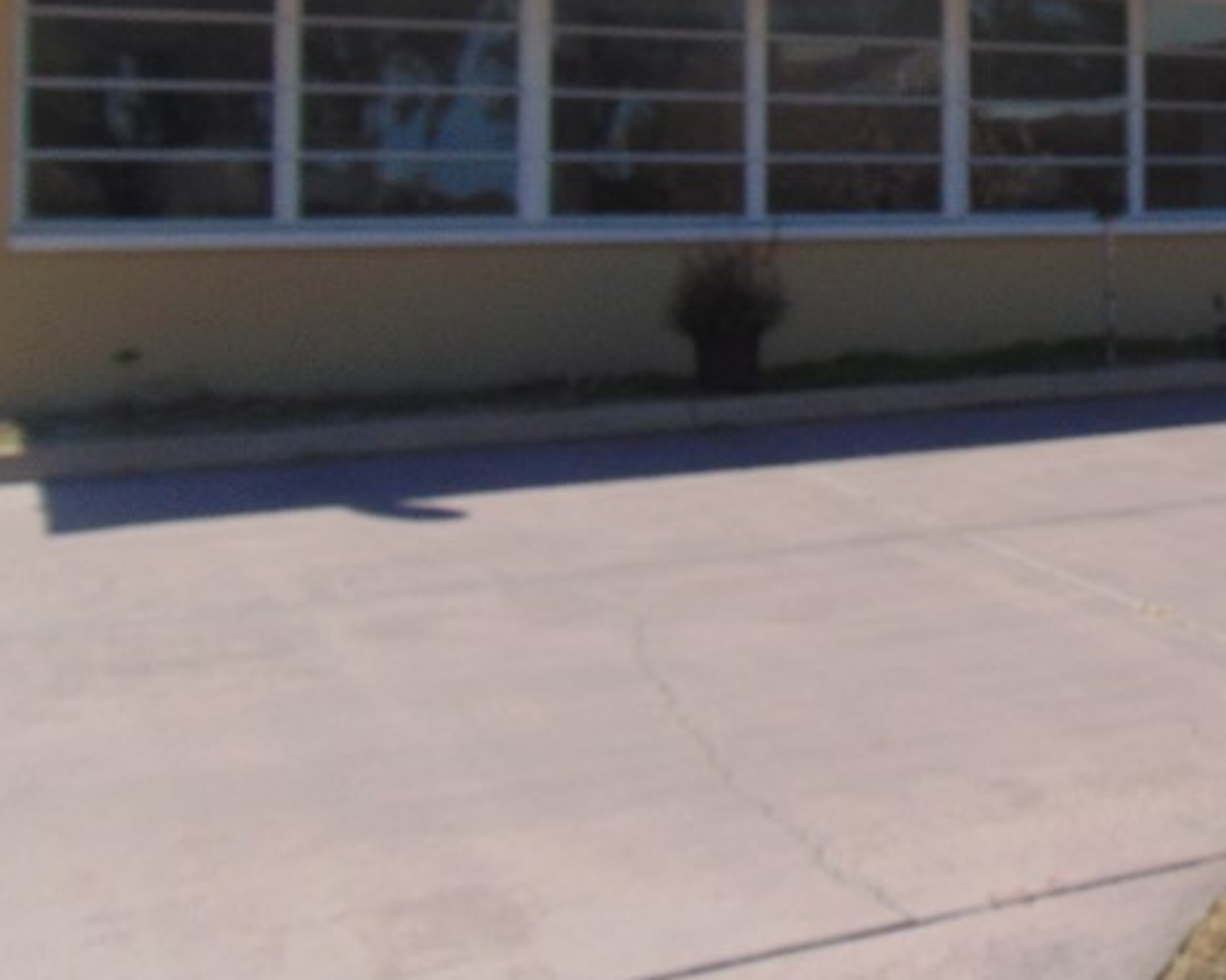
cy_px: 140
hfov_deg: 33.0
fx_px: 1959
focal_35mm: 54
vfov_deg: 27.3
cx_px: 1096
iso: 80
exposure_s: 1/320
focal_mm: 4.5
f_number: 7.7
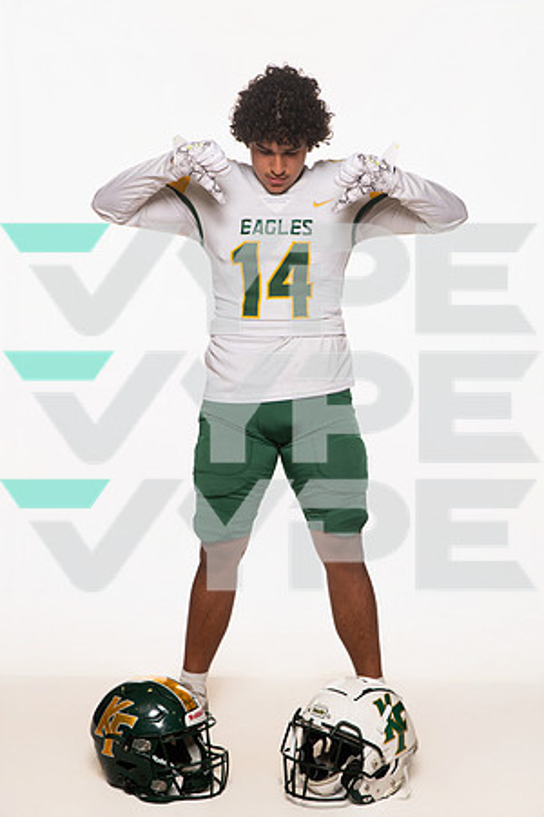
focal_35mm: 65
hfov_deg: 20.9
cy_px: 408
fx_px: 1473
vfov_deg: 31.0
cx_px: 272
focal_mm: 65
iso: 800
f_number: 7.1
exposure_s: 1/320
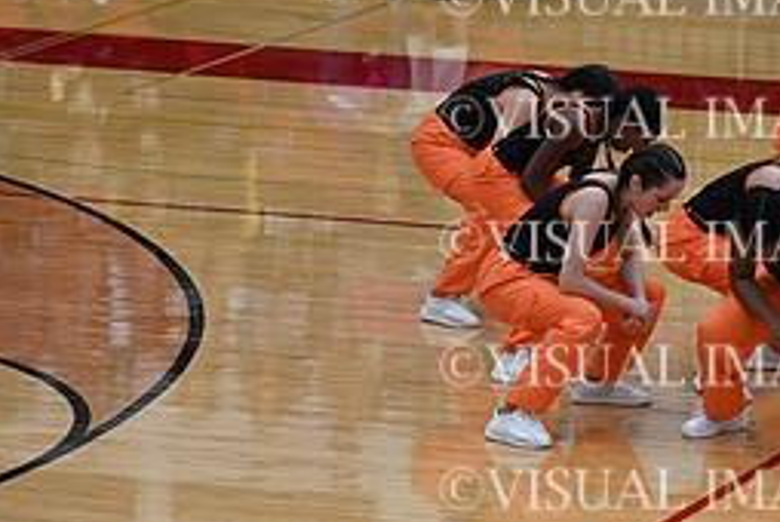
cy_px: 180
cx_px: 884
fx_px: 6182
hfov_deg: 7.2
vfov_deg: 4.8
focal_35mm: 285
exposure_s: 1/400
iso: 4000
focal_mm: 125
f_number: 4
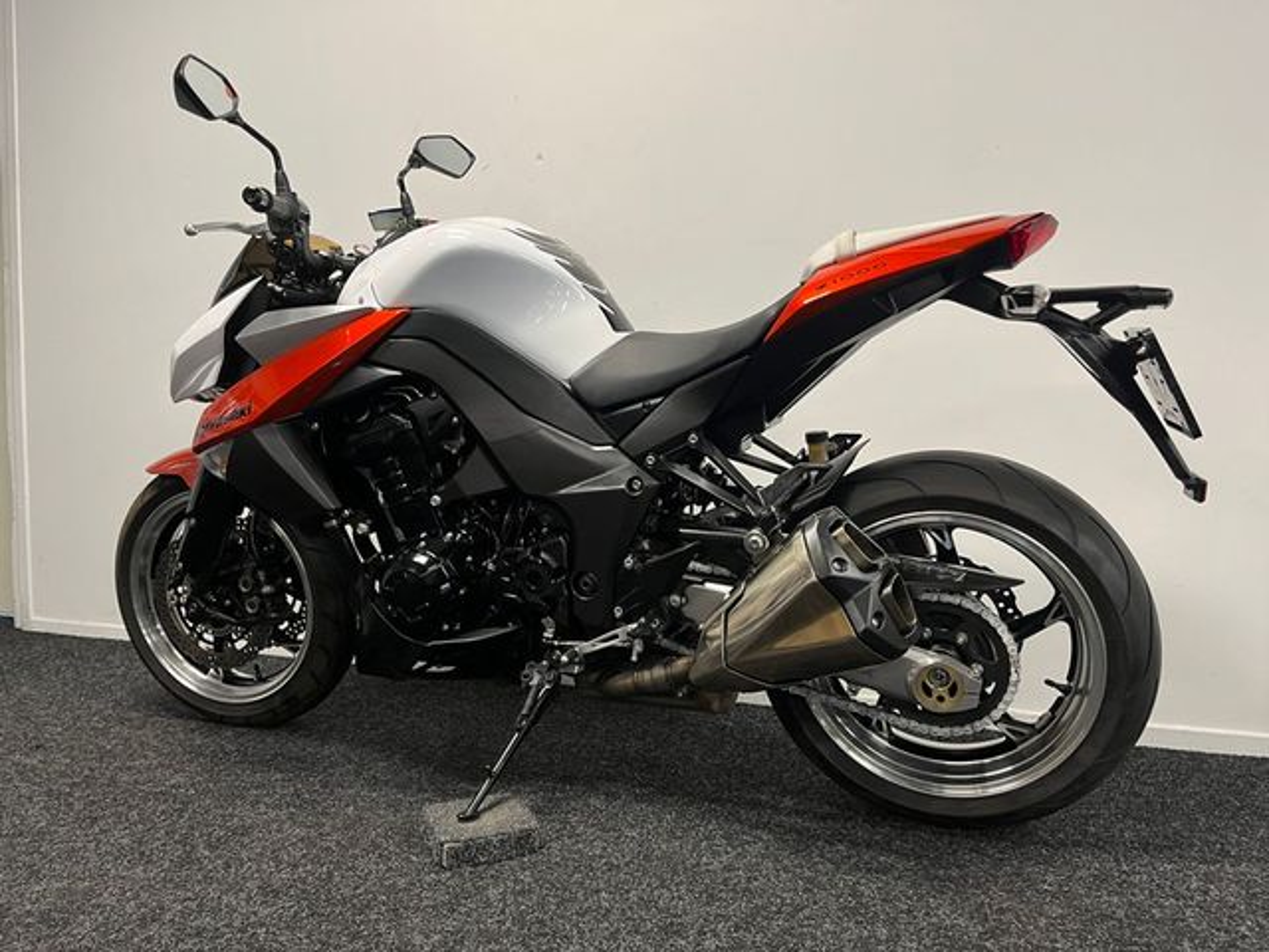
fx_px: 953
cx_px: 634
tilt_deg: -2.7
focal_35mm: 26
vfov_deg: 53.1
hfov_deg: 67.3
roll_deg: +0.1
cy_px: 476
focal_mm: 5.1
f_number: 1.6
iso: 100
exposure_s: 1/50
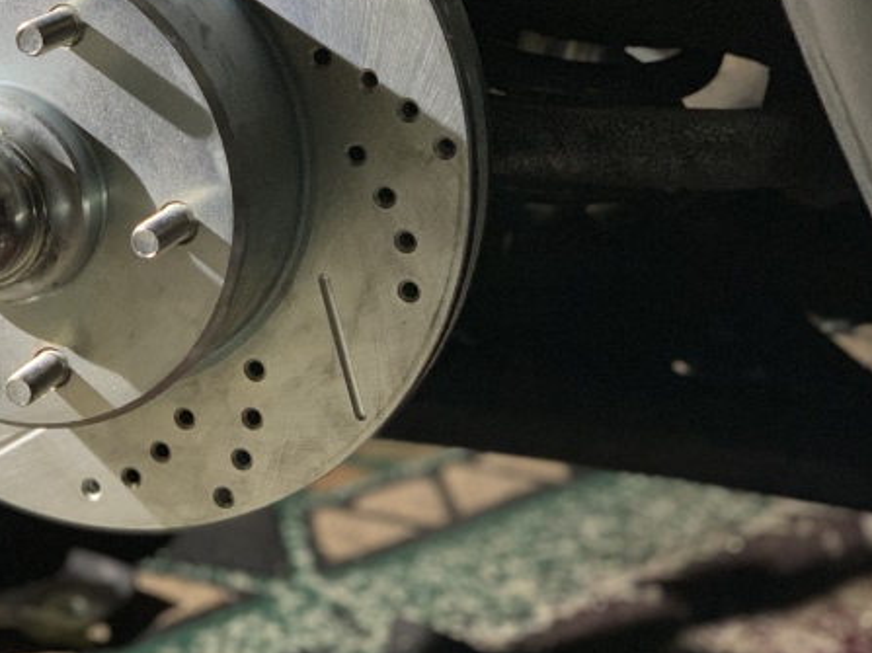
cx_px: 234
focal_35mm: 93
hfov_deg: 20.9
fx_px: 2342
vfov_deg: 15.8
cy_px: 119
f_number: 2.4
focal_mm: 6
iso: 200
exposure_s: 1/60
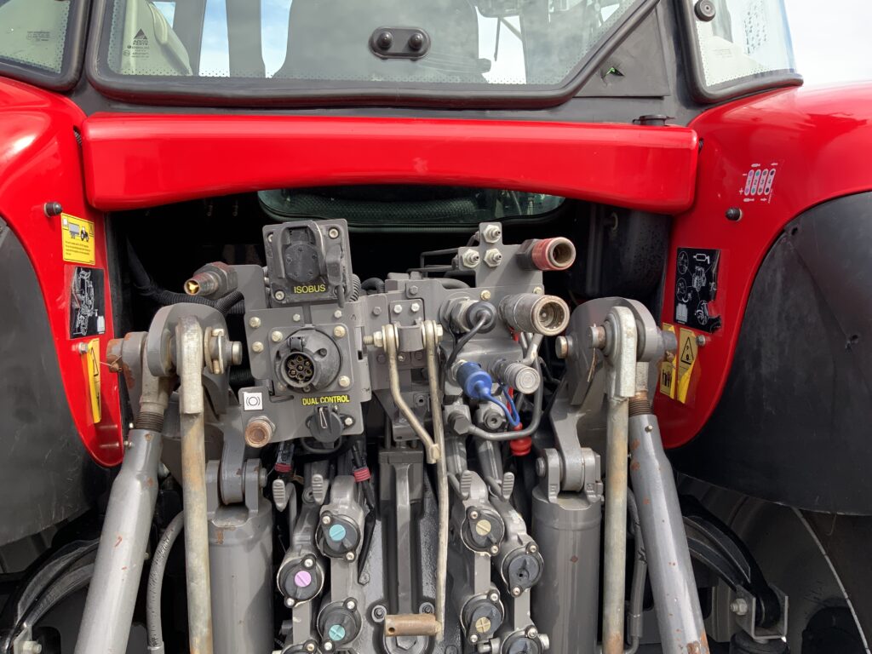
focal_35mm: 29
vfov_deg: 48.2
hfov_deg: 61.7
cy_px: 327
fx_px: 731
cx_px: 436
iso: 16
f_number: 1.8
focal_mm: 3
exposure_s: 1/348
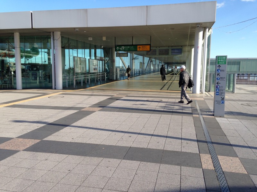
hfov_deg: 55.4
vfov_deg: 42.9
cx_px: 128
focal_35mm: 33
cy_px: 96
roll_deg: -1.4
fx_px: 245
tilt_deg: -5.7
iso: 50
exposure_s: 1/786
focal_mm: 4.12
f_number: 2.4
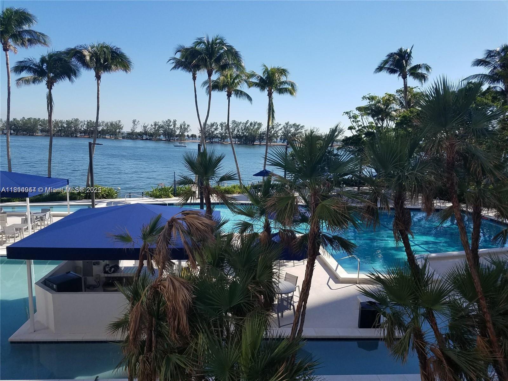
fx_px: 382
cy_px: 190
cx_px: 254
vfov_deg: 53.1
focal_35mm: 26
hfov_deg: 67.3
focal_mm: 4.2
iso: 50
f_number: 1.7
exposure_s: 1/2488
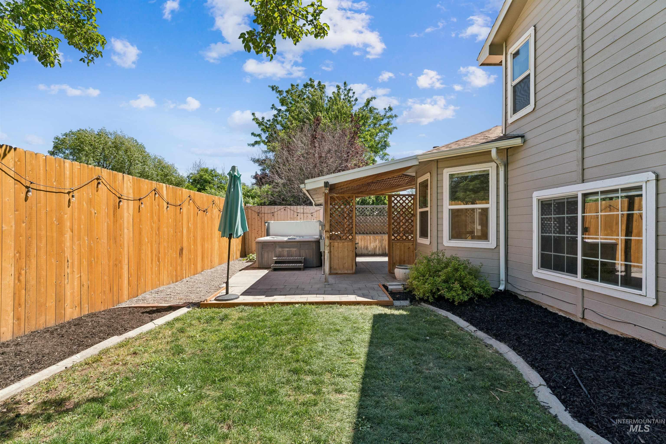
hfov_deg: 93.6
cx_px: 333
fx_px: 313
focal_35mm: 17
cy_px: 222
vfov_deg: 70.8
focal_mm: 16.9
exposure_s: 1/125
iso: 400
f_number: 13
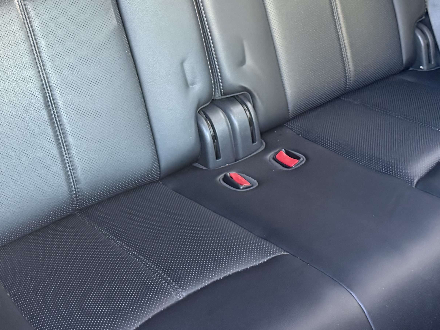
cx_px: 193
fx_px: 725
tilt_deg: -25.8
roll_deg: +3.0
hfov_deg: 33.7
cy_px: 63
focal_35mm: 57
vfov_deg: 25.2
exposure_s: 1/51
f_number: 1.78
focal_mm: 6.76
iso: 800
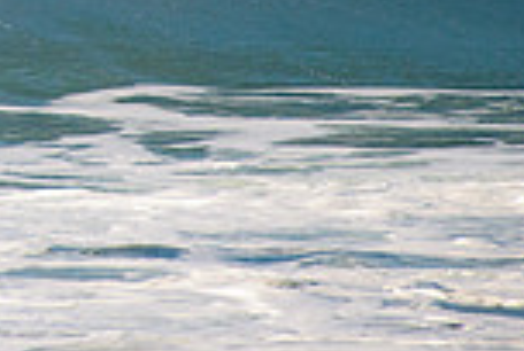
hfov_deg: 1.1
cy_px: -260
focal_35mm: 1904
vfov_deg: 0.7
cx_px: -438
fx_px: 27768
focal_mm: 500
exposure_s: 1/1600
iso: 250
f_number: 5.6
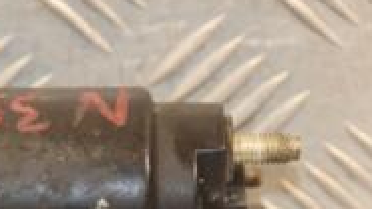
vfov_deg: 2.4
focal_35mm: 500
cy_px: 326
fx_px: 4931
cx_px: -4
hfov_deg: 4.3
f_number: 5.6
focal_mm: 98
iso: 800
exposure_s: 1/80
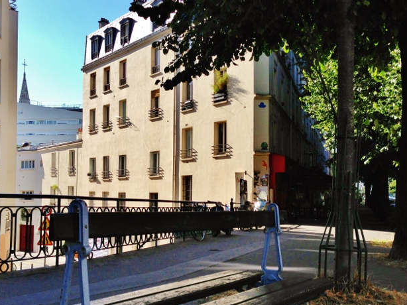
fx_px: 505
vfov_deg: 33.5
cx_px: 172
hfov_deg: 43.7
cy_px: 183
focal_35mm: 43
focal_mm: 4.13
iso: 50
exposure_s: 1/834
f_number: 2.4
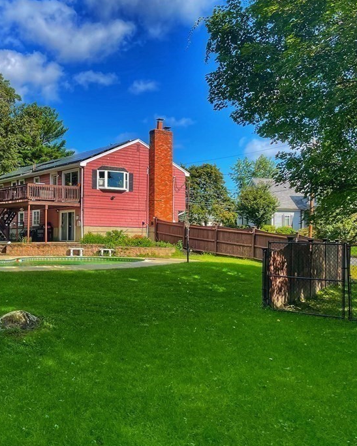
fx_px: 502
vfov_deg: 47.9
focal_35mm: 38
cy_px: 230
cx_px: 54
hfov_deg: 37.3
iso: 32
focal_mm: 4.2
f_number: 1.6
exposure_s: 1/1825
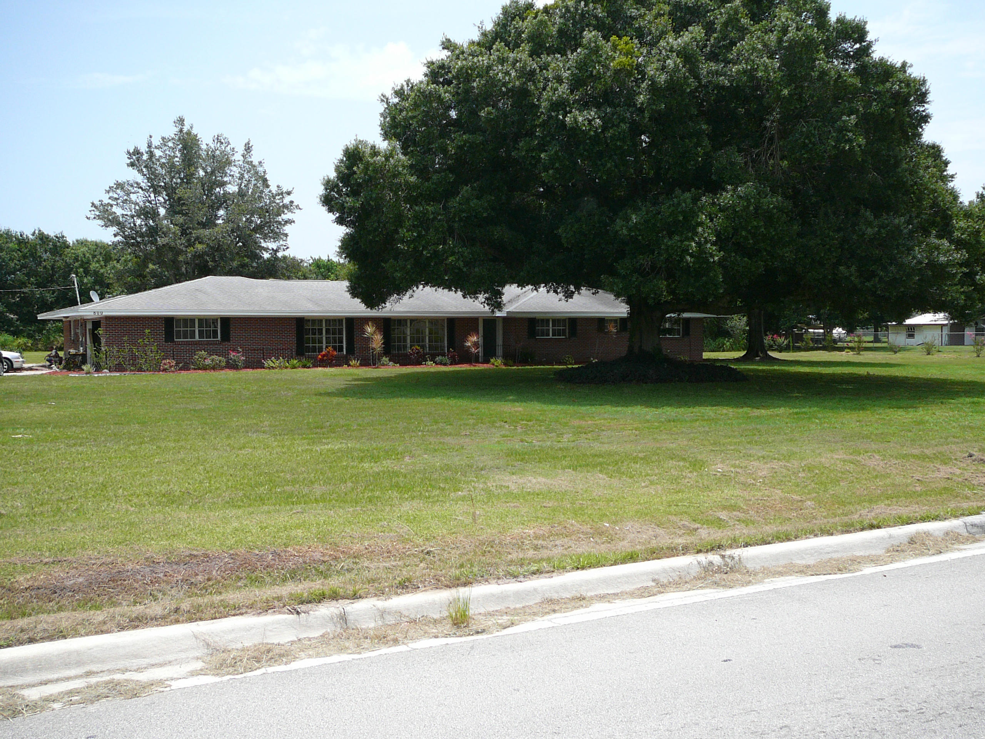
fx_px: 996
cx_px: 492
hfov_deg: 52.6
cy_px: 370
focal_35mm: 35
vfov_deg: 40.7
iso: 80
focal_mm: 5.2
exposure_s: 1/800
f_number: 2.8
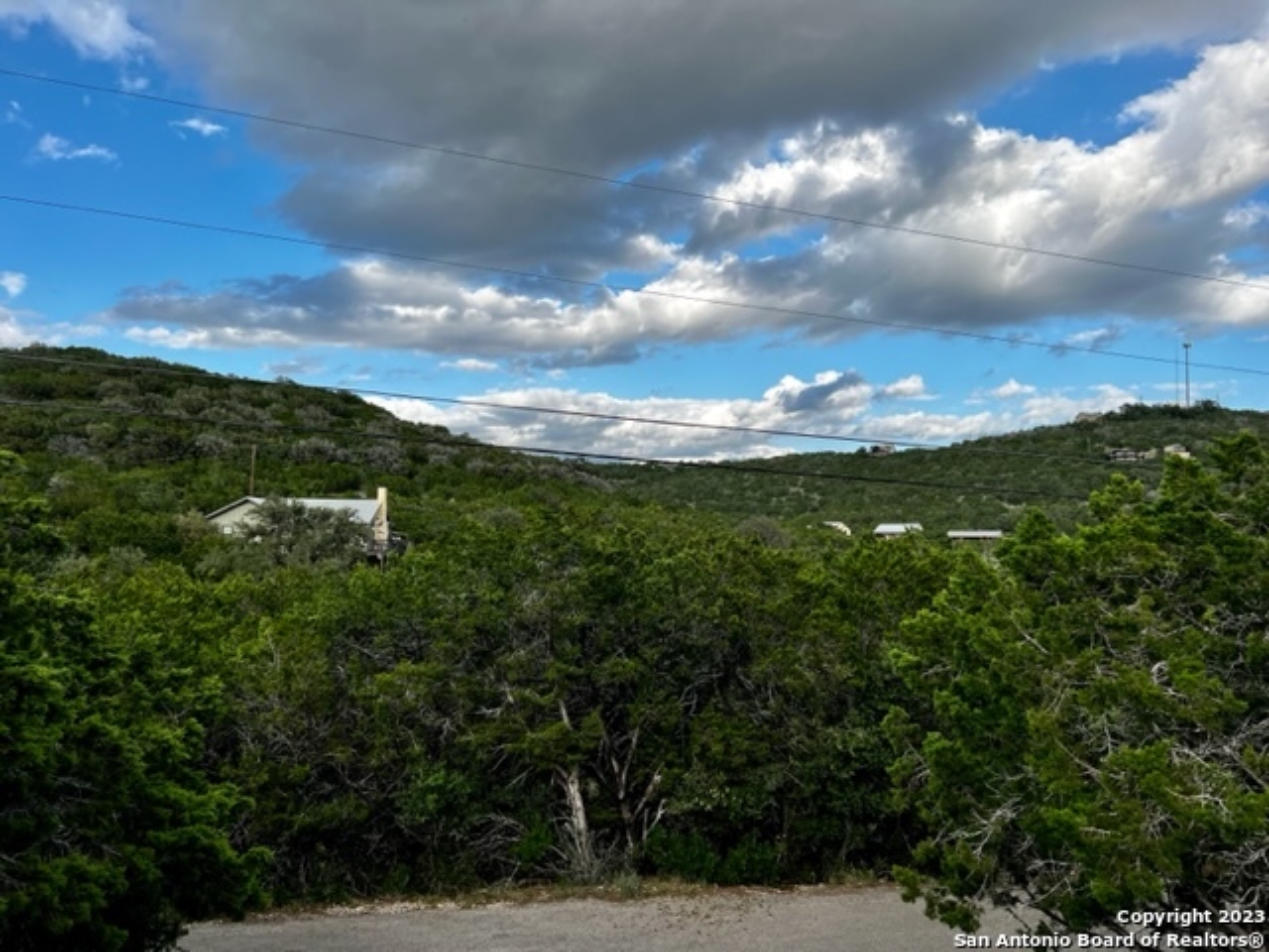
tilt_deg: +3.1
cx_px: 634
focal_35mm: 26
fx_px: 953
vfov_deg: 53.1
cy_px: 476
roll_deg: -1.2
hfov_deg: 67.3
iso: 50
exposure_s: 1/2513
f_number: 1.5
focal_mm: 5.7
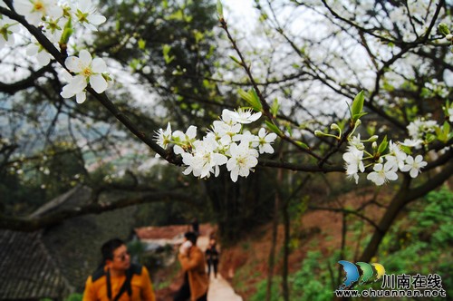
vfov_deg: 47.8
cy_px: 150
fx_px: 339
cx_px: 226
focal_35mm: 27
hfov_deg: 67.4
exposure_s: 1/250
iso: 400
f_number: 8
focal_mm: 18
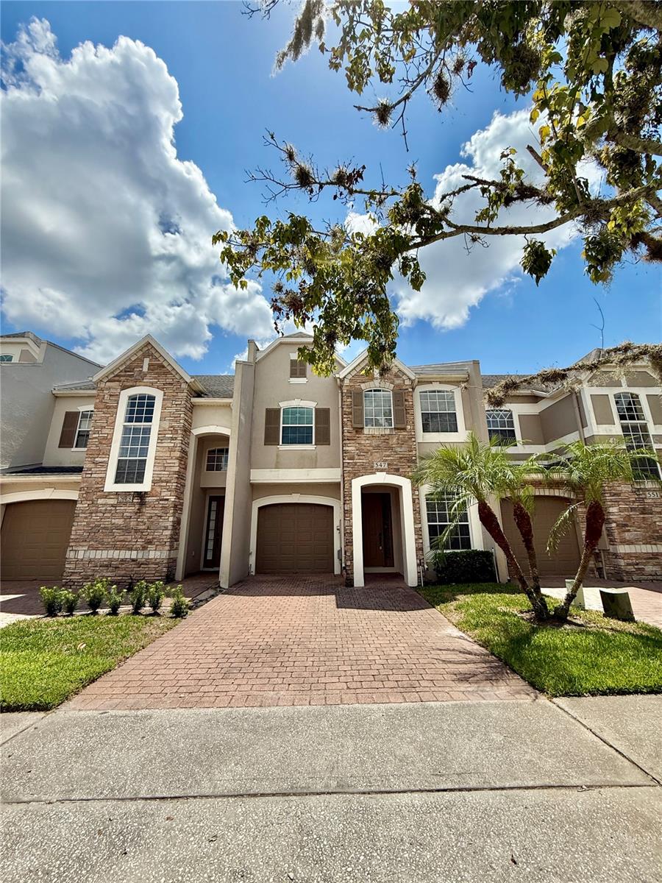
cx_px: 331
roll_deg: -0.2
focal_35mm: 14
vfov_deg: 102.1
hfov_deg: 85.7
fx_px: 357
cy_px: 442
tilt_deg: +16.9
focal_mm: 2.22
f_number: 2.2
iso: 64
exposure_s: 1/3460
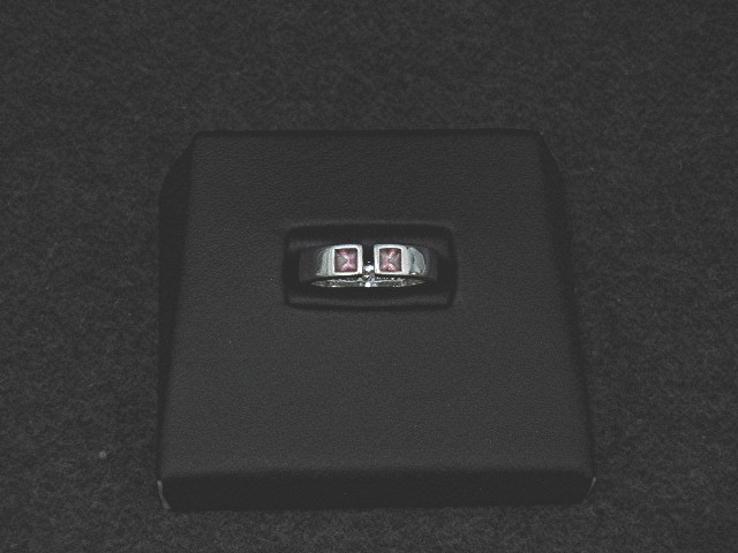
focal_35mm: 89
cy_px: 276
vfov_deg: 16.6
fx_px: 1897
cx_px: 369
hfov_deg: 22.0
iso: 800
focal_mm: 16
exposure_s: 1/30
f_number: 8.8
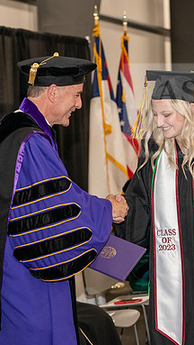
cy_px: 172
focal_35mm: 111
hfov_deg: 10.9
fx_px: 1013
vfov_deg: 19.3
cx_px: 96
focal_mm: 70
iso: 2500
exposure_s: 1/200
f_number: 5
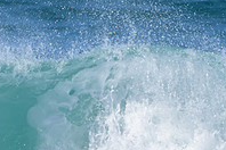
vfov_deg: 0.4
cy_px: 116
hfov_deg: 0.6
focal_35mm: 3432
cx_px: -17
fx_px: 21544
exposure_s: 1/2000
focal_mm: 1000
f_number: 11
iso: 640
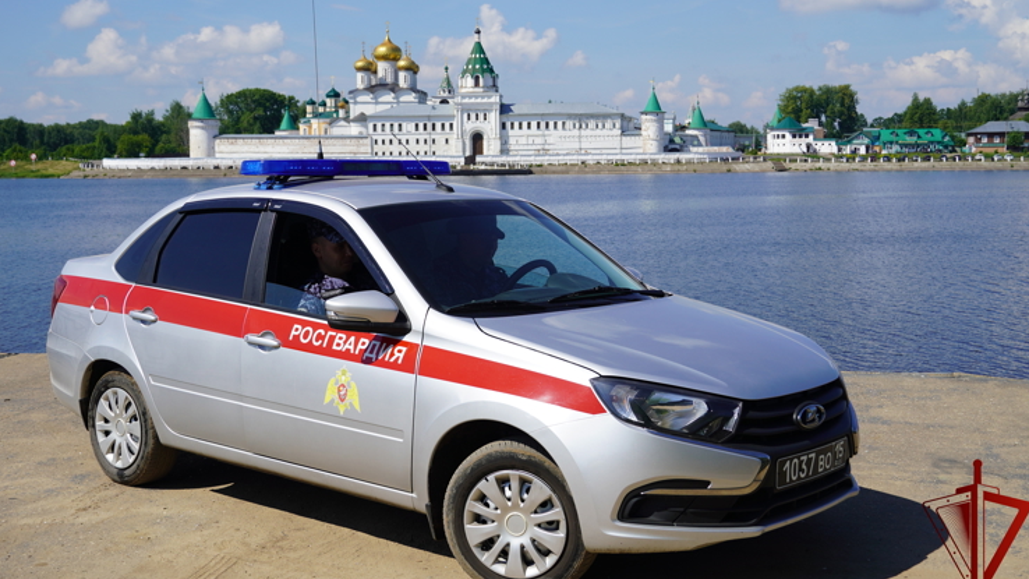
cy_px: 279
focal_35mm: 50
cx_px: 521
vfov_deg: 24.2
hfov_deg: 41.7
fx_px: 1351
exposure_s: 1/800
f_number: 5
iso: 100
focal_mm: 31
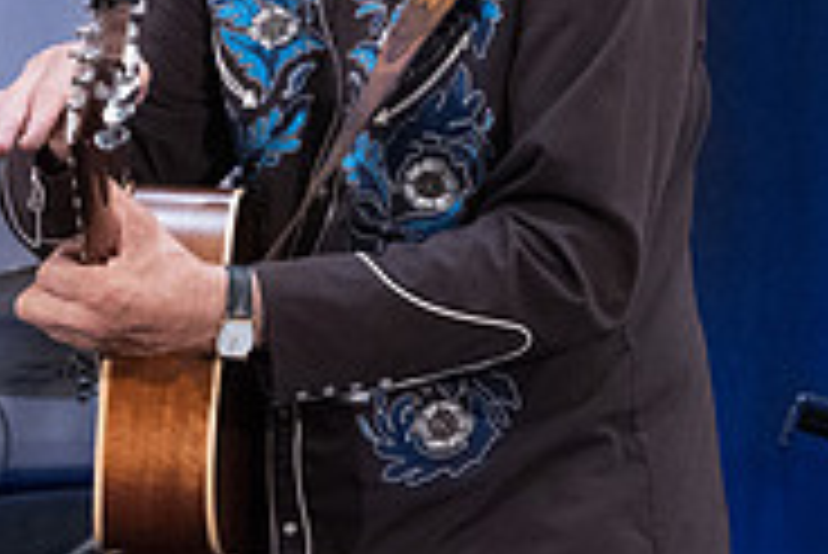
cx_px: -108
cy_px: 223
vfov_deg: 4.7
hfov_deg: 6.9
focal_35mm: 296
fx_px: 6813
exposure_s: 1/250
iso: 12800
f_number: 5.6
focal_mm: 94
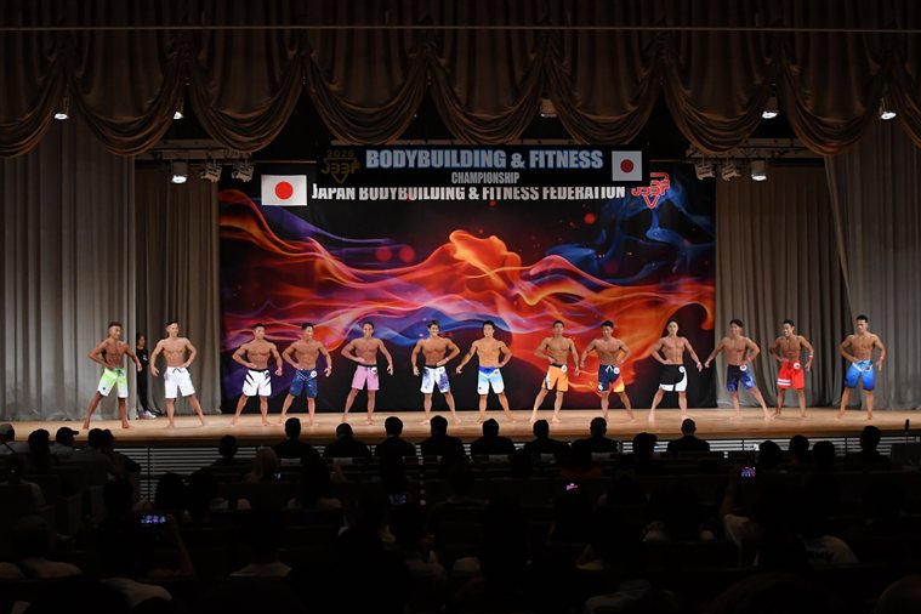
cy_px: 312
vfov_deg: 27.5
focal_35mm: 49
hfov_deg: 40.3
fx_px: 1253
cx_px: 469
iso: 3200
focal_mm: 32
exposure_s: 1/400
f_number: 5.6
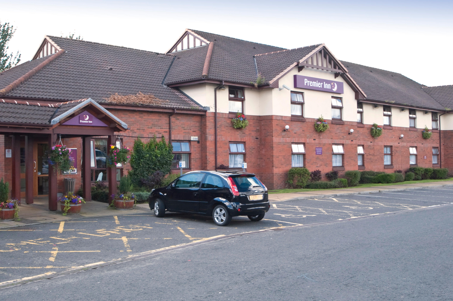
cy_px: 150
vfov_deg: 31.8
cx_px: 226
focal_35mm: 42
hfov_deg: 46.4
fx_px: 528
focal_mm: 28
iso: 200
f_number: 11
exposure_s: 1/30
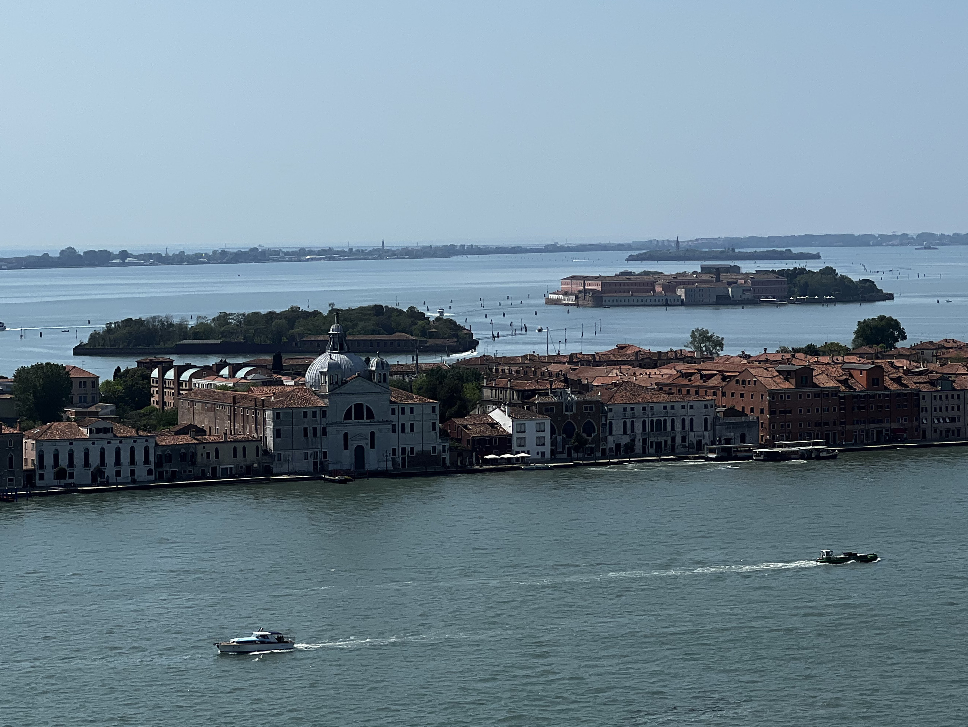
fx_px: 3300
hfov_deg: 16.7
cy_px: 342
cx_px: 505
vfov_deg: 12.6
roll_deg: +0.9
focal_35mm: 118
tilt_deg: -1.5
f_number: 2.8
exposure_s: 1/1845
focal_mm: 9
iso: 32
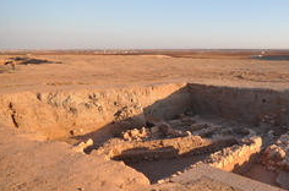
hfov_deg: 55.8
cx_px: 266
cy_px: 116
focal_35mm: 28
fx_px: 224
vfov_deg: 45.9
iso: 200
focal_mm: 10
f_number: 7.1
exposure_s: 1/200
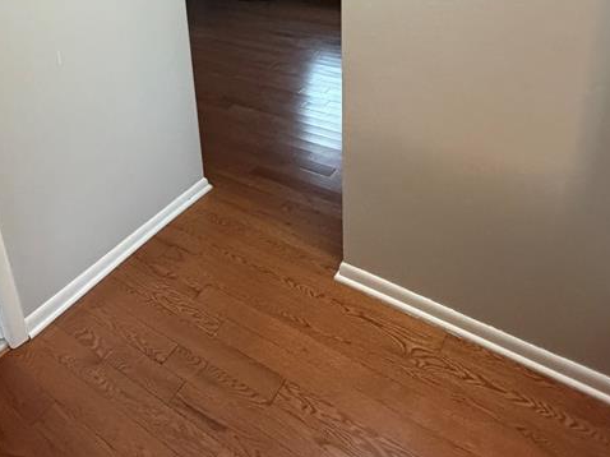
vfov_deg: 43.0
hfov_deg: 59.7
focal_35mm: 30
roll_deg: +4.1
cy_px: 51
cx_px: 259
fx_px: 528
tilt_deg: -18.2
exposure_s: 1/60
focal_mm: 2.22
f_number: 2.2
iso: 800
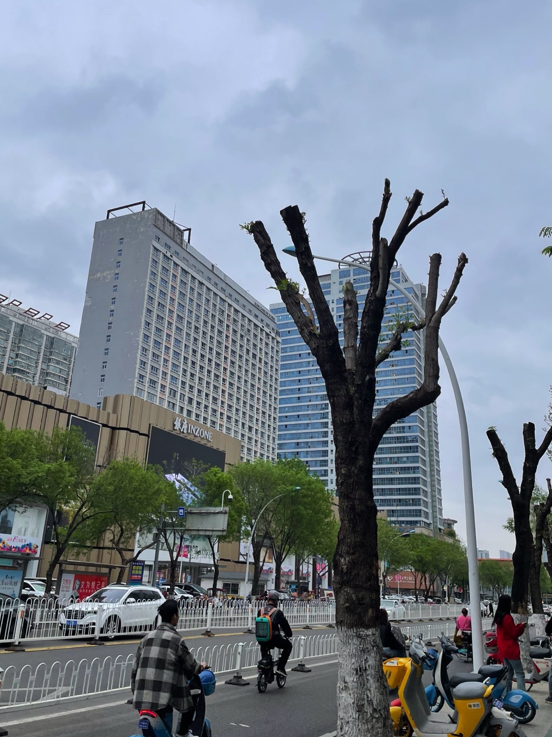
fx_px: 659
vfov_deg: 58.3
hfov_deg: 45.4
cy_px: 345
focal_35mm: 31
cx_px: 269
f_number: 1.6
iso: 32
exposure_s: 1/972
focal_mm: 4.2
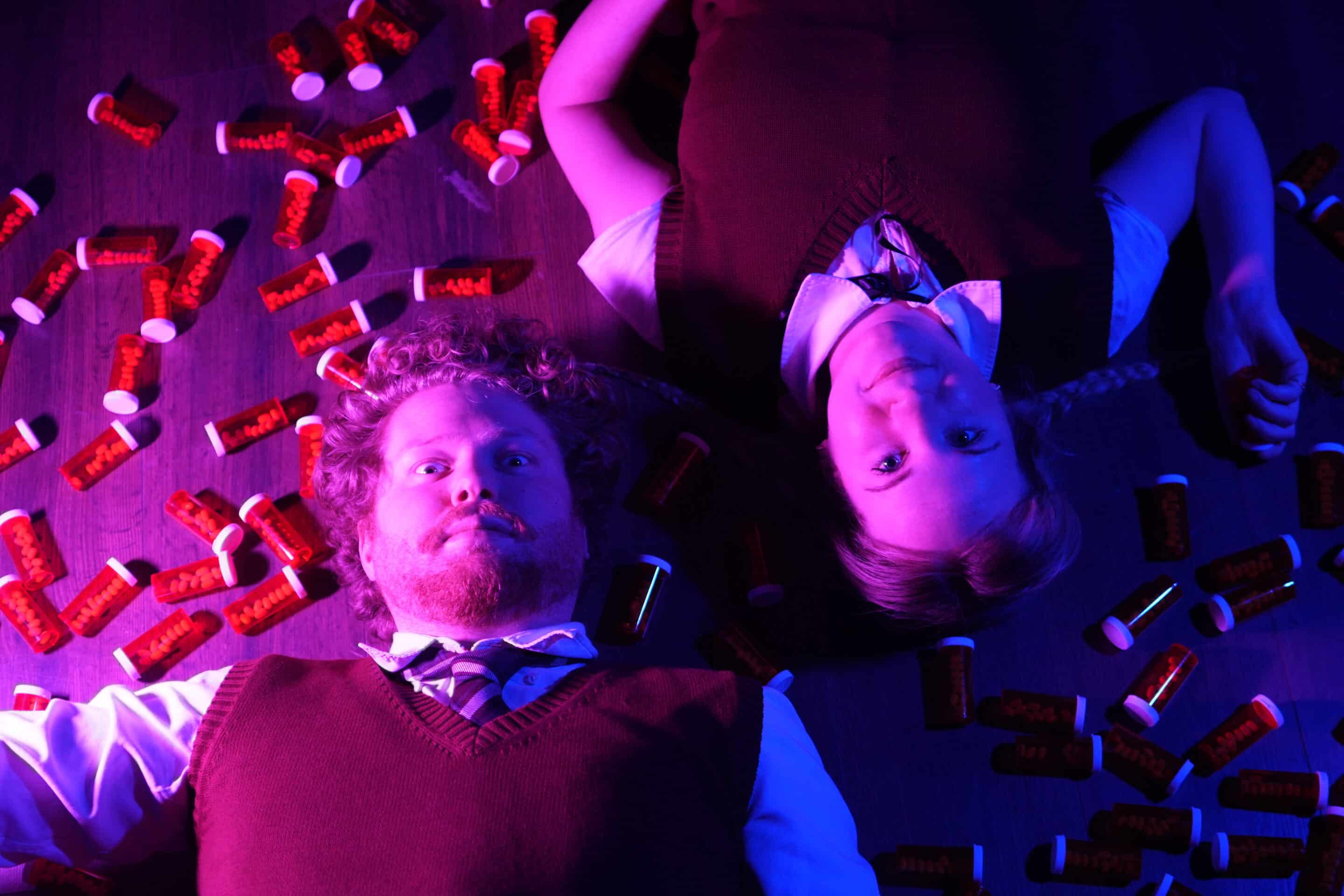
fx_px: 1960
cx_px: 672
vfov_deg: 25.8
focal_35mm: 52
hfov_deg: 37.9
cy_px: 448
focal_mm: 35
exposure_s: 1/10
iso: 400
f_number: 2
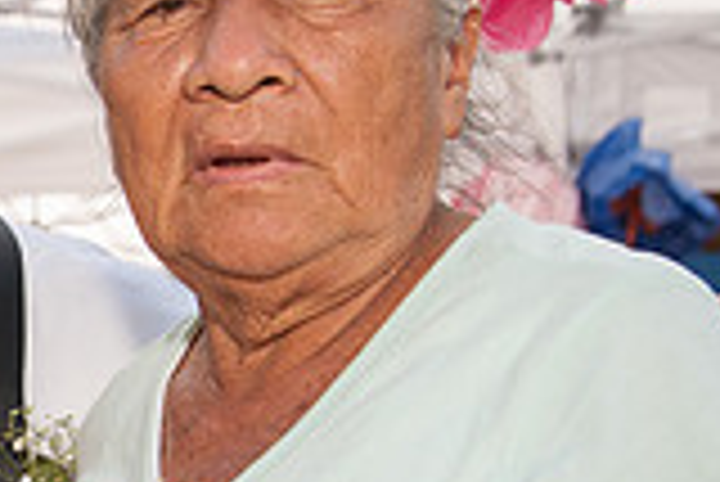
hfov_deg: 16.6
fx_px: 2322
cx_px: -230
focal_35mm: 116
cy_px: 410
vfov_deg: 11.8
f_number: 5
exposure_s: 1/1000
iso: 200
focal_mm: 32
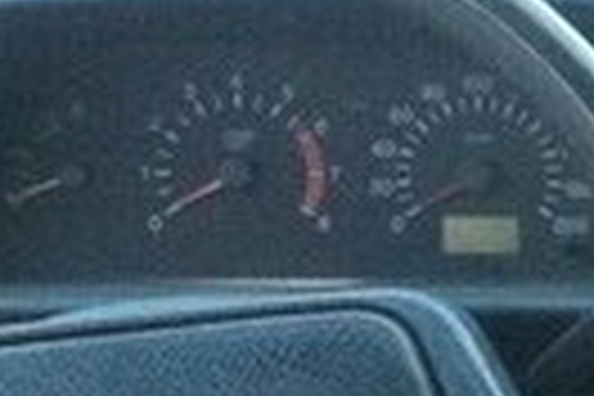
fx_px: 3003
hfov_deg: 10.4
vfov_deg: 7.5
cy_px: 376
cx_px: 1197
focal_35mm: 182
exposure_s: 1/15
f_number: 2.8
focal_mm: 3.85
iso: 500
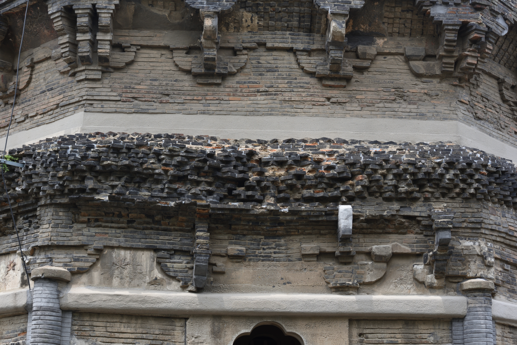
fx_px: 1006
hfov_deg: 28.8
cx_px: 258
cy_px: 172
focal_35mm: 70
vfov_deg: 19.5
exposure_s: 1/400
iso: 200
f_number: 5.6
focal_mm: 70
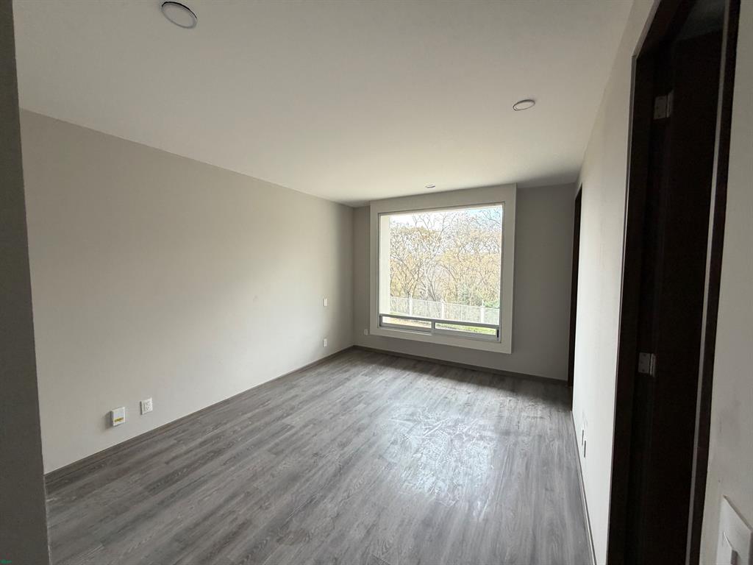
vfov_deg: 85.7
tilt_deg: -4.2
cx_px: 376
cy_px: 282
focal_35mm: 14
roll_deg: +0.3
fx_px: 305
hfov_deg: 102.1
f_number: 2.2
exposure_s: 1/121
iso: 160
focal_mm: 2.22
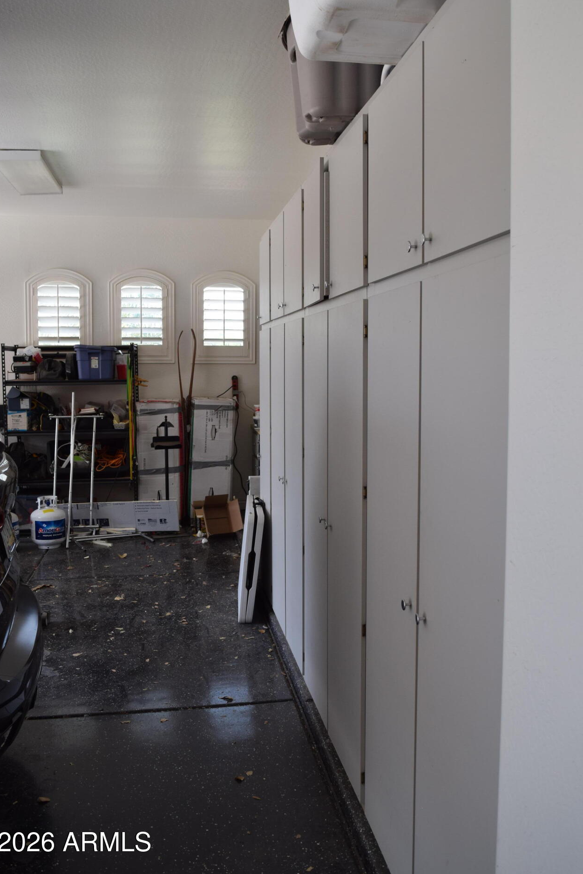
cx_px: 305
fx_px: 815
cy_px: 420
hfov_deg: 39.4
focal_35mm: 34
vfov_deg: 56.4
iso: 400
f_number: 5.6
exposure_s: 1/125
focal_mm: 21
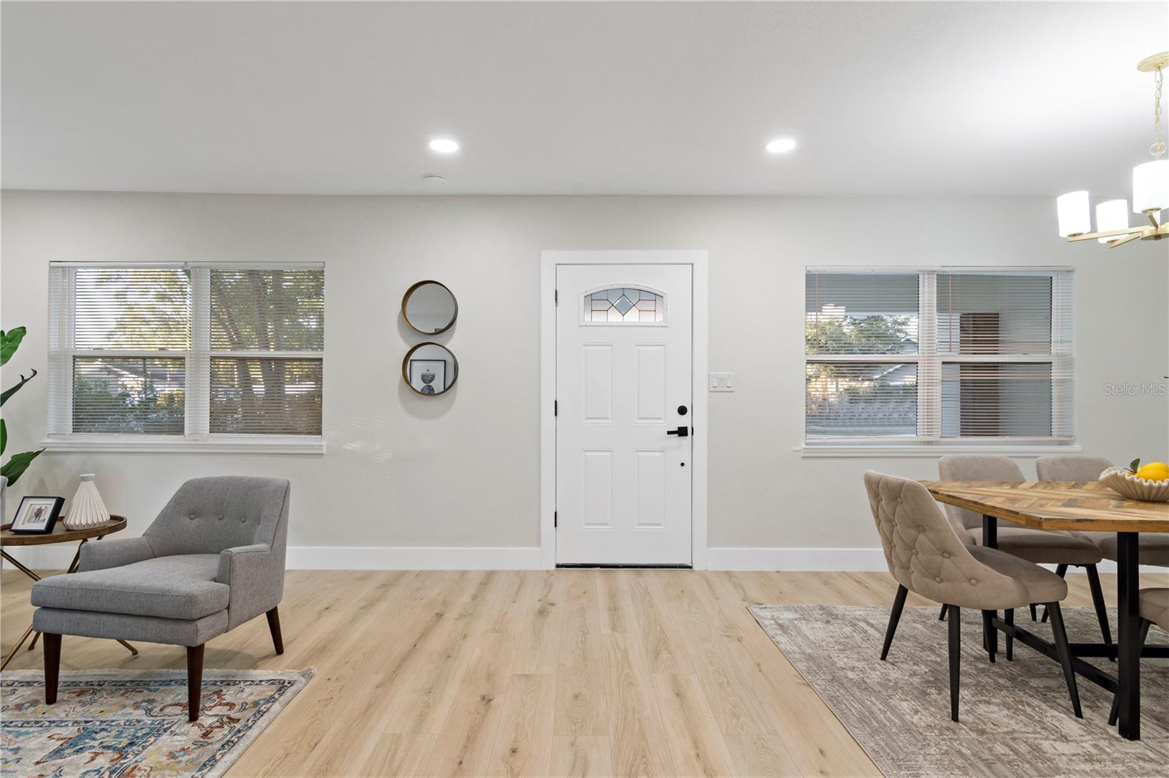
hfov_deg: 95.0
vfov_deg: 72.0
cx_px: 584
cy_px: 389
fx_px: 535
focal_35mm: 16
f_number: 9
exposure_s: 1/3
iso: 200
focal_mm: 11
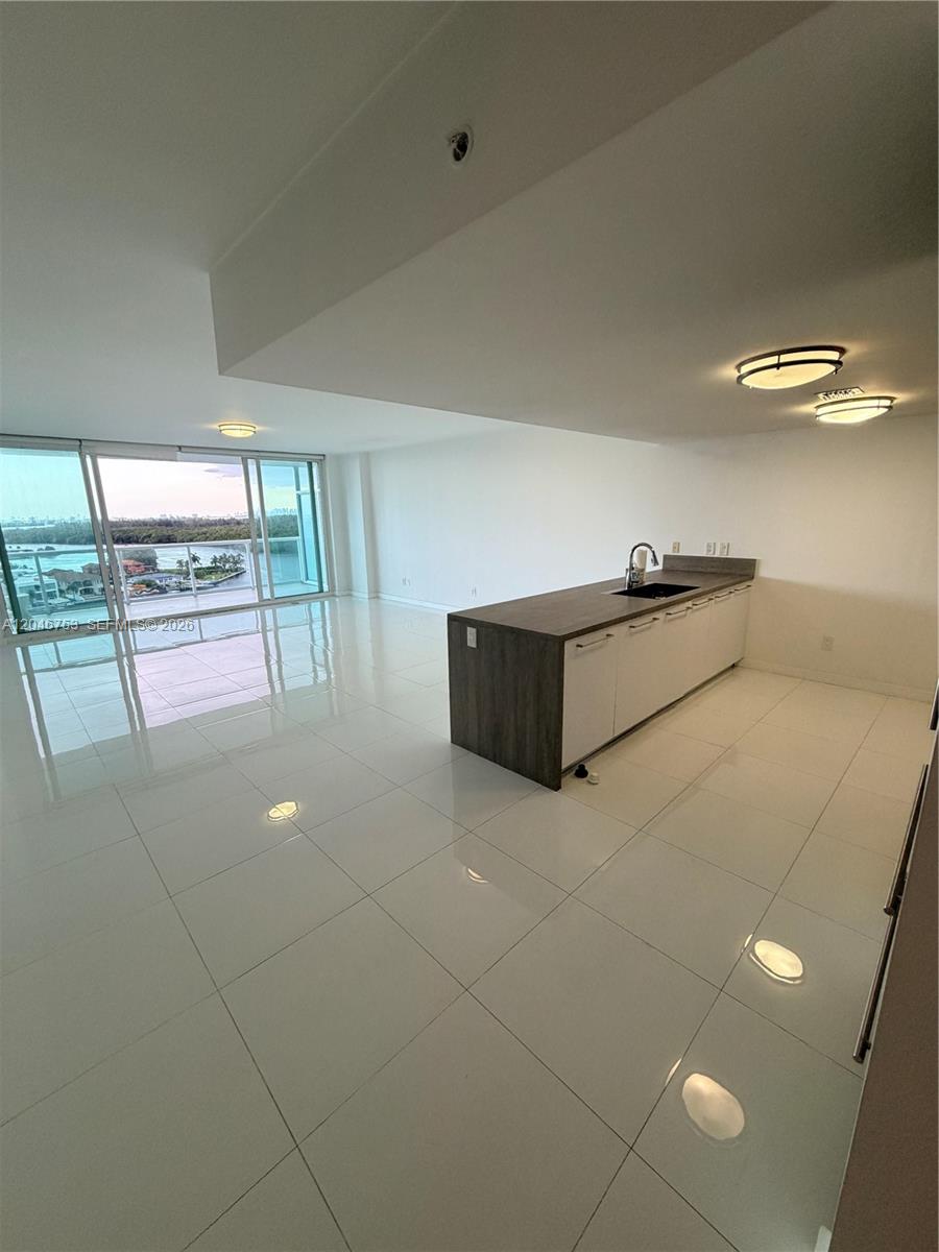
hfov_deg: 85.7
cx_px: 470
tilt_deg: -12.6
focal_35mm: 14
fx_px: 506
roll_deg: +1.2
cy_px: 626
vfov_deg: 102.1
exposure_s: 1/120
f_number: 2.2
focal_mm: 2.22
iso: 200
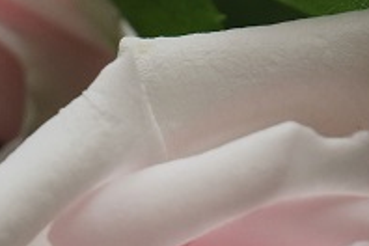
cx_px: -158
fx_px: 5155
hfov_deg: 4.1
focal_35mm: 503
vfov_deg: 2.7
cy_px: 376
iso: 1000
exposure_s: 1/250
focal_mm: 85
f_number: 8
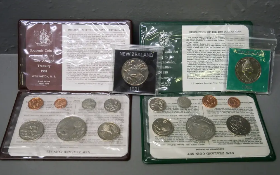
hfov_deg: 50.4
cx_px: 139
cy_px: 80
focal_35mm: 39
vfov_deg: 32.7
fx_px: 298
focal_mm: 18
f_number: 4
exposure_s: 1/500
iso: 3200
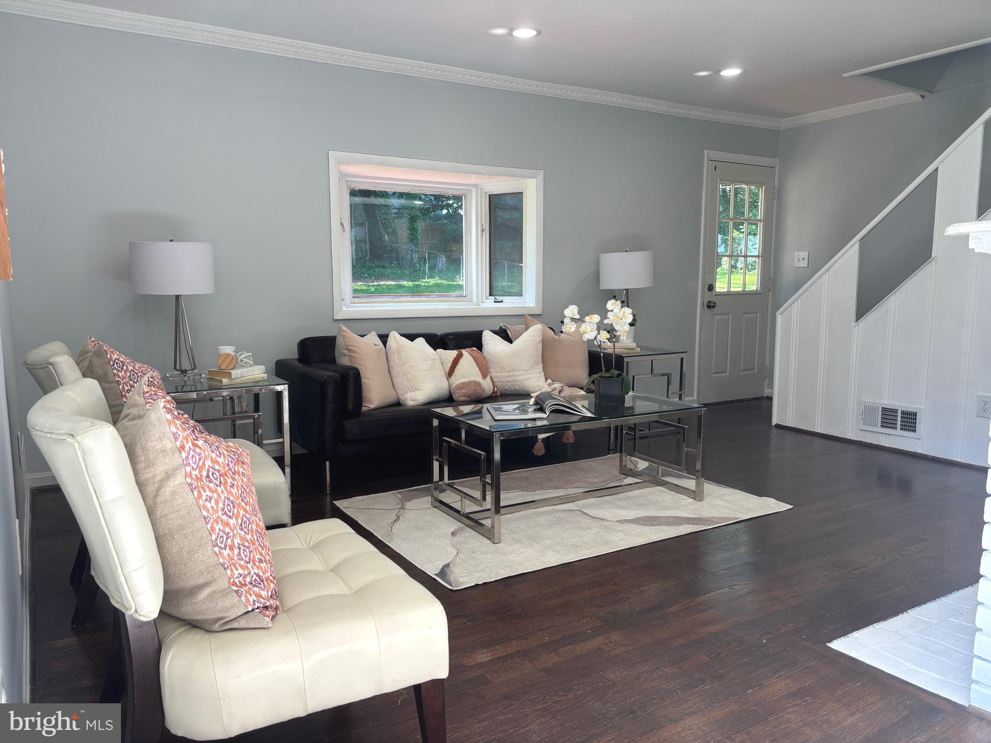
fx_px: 744
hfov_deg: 67.3
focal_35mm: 26
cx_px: 496
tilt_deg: -7.5
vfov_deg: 53.1
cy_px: 372
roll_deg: -0.9
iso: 64
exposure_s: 1/120
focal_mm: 5.96
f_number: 1.6
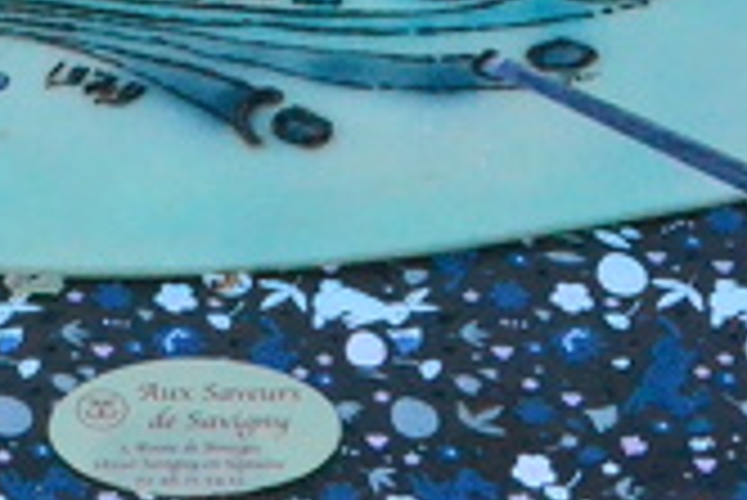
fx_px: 5773
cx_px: 216
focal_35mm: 278
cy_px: -155
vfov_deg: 4.9
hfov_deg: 7.4
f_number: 14
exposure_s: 1/2000
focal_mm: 48
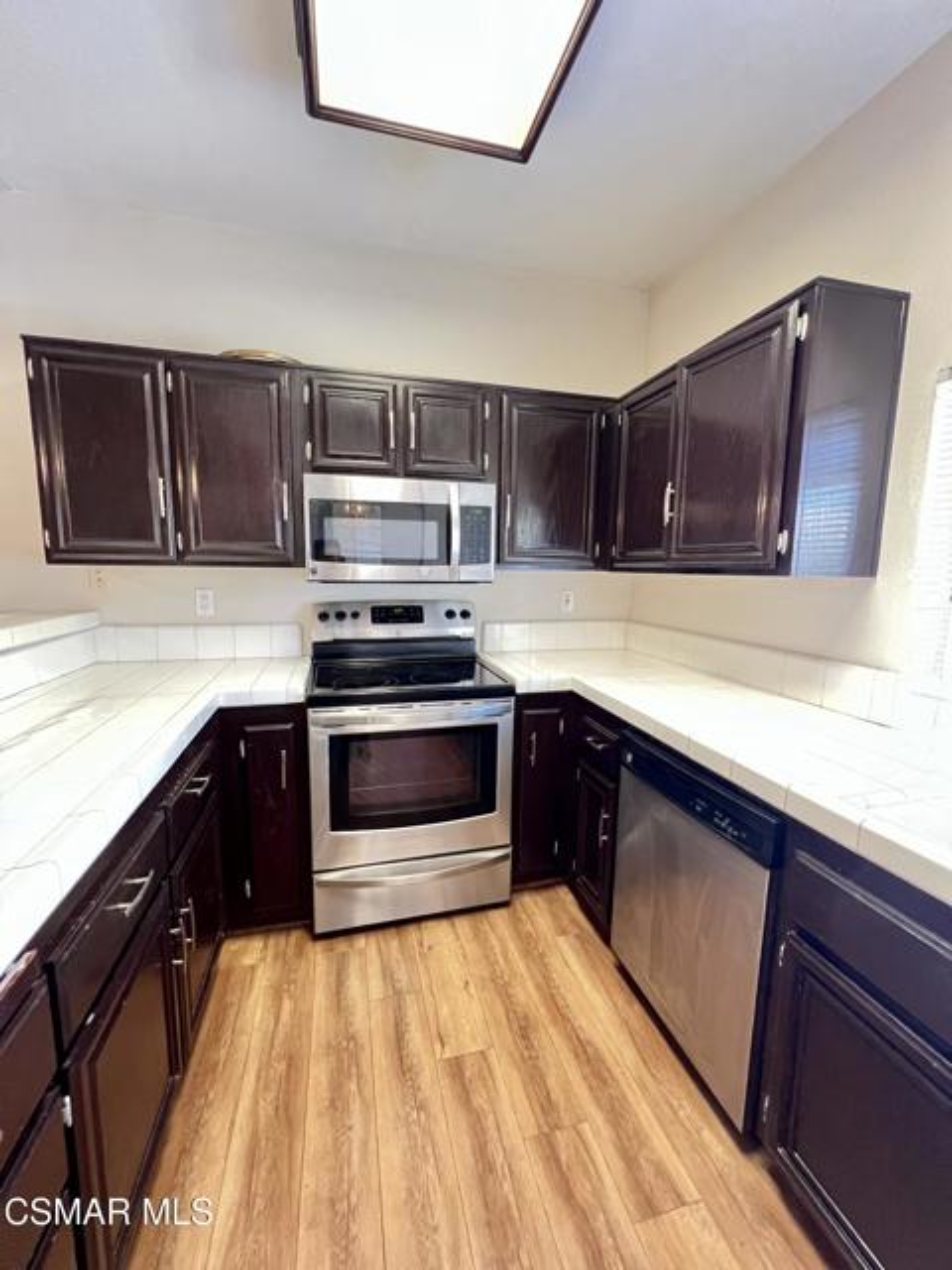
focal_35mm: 13
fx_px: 477
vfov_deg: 106.2
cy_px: 635
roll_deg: -1.4
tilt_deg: -7.5
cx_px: 476
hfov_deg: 89.9
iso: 640
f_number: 1.8
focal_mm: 1.57
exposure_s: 1/60
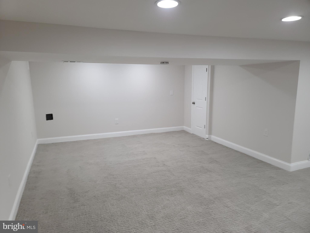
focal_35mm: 25
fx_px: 224
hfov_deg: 69.4
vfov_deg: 54.9
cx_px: 155
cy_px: 116
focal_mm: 7
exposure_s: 1/60
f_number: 1.8
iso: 100
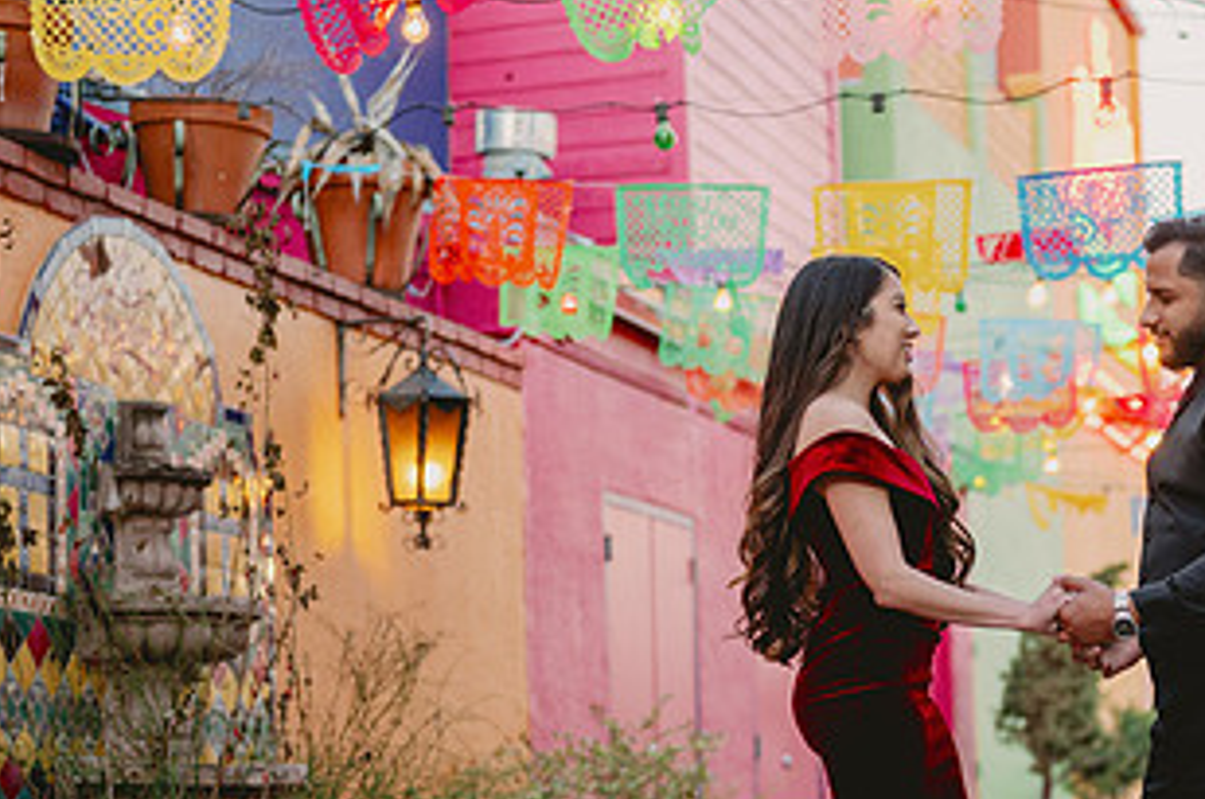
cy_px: 604
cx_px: 784
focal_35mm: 94
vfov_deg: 14.4
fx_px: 3141
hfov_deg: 21.6
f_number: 2
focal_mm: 50
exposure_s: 1/320
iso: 640
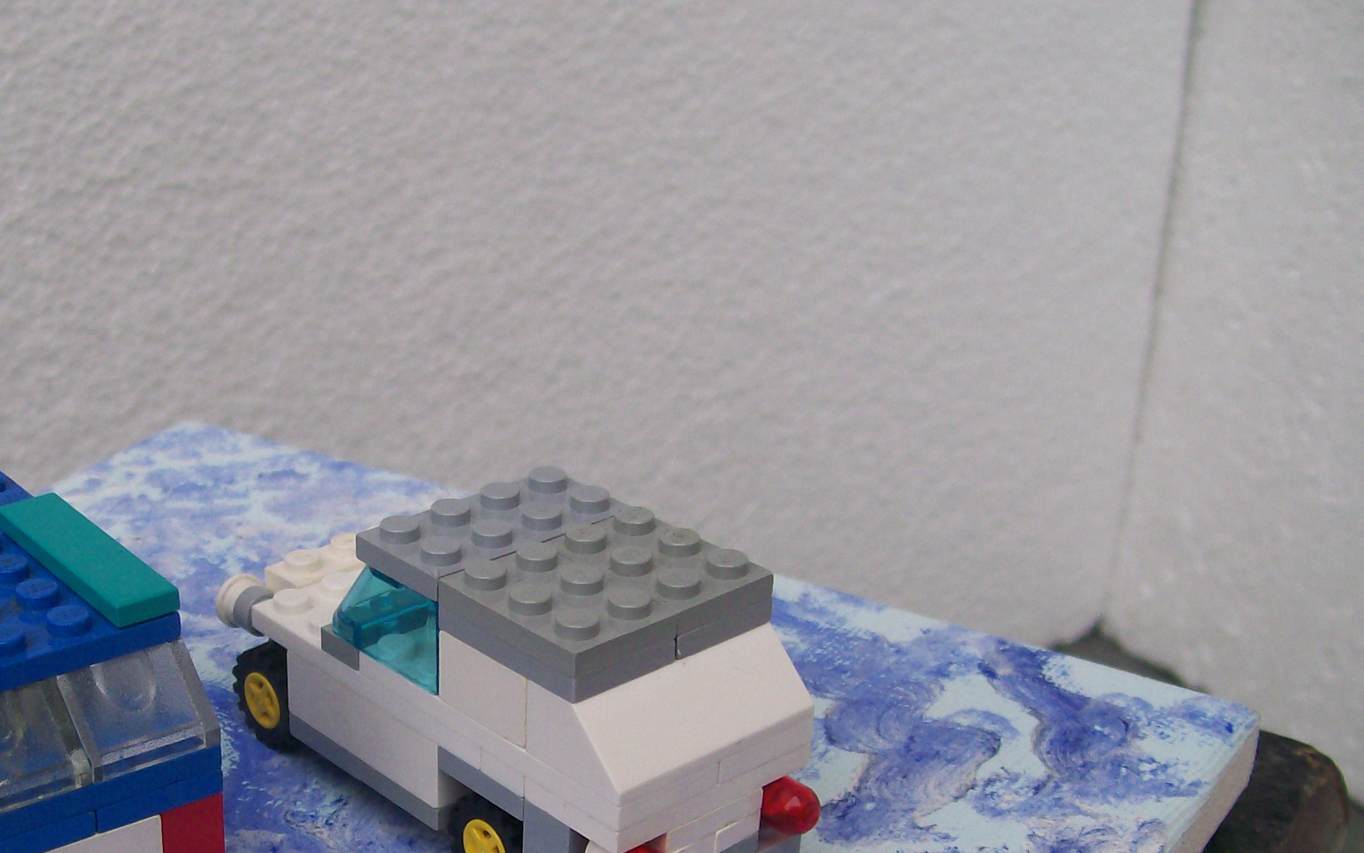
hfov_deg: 35.6
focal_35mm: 56
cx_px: 368
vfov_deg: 22.7
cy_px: 724
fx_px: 2082
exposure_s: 1/451
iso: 80
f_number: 2.7
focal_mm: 6
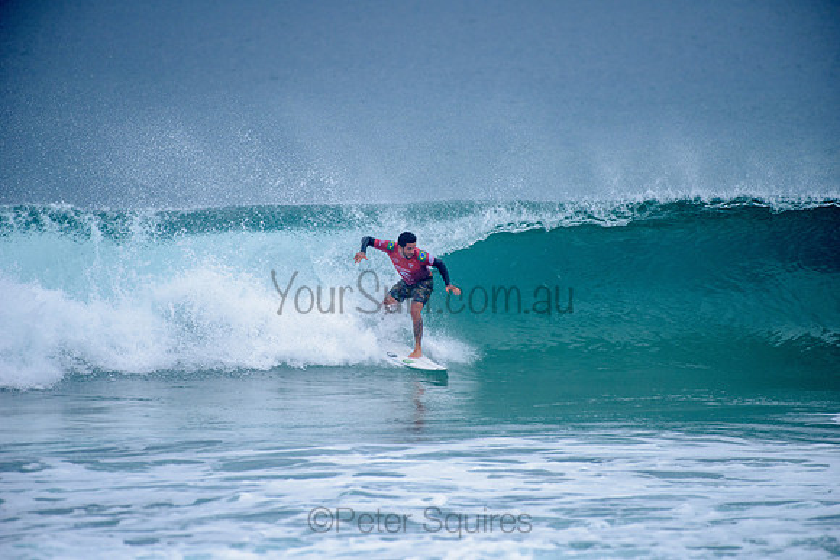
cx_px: 420
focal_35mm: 500
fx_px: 11669
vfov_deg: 2.8
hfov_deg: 4.1
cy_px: 280
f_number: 5.6
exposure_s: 1/2000
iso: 360
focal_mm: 500
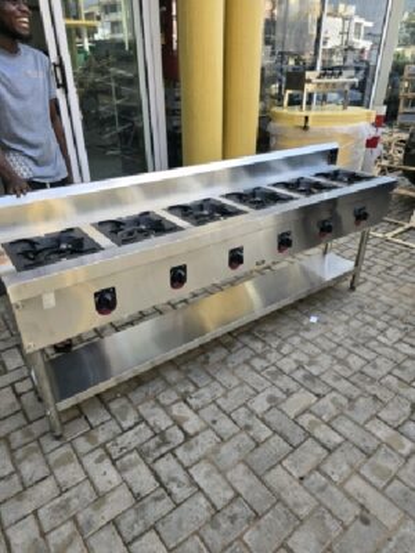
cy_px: 276
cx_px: 208
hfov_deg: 58.9
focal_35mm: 23
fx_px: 368
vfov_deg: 73.9
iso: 16
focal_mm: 6.3
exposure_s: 1/182
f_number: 1.7
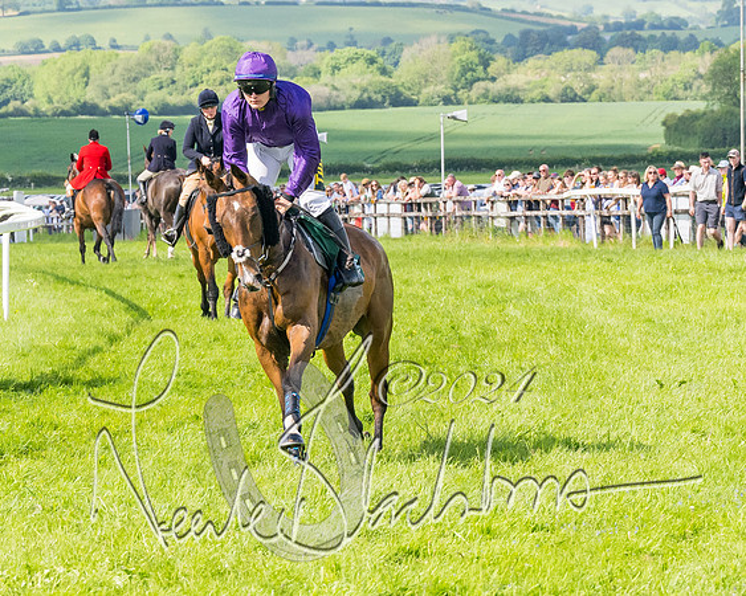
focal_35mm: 209
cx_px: 344
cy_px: 254
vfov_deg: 7.4
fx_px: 4617
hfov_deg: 9.2
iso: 400
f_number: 5
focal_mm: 70
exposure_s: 1/2000
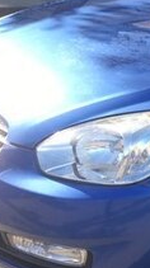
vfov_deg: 21.6
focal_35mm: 99
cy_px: 101
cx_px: 400
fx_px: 703
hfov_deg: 10.1
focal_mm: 4.15
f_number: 2.2
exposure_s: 1/319
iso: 25
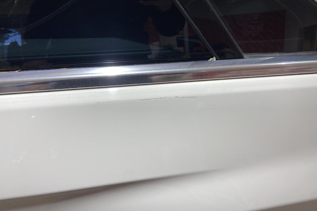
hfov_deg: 65.5
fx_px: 247
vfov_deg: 46.3
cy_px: 90
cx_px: 154
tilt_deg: -49.8
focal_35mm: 28
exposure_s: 1/100
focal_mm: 4.25
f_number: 1.8
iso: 50
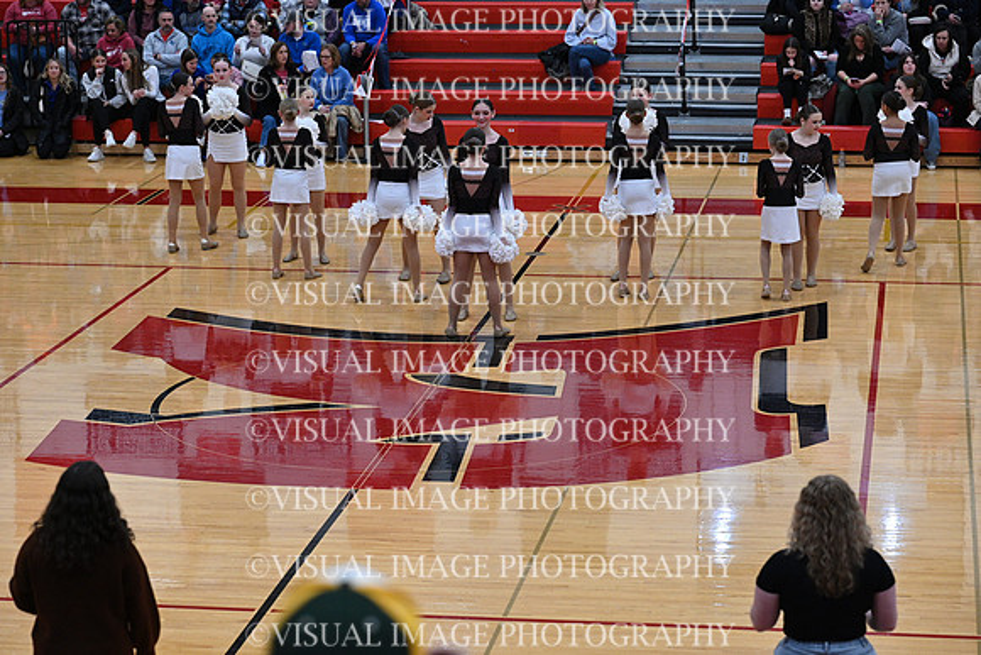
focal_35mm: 95
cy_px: 328
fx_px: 2589
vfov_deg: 14.4
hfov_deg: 21.5
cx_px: 490
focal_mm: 95
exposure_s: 1/400
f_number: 4
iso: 4000
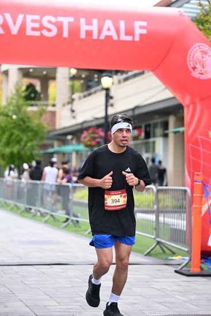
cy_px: 158
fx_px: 756
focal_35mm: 86
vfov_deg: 23.6
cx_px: 106
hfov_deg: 15.9
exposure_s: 1/2000
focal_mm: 86
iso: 640
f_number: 2.8
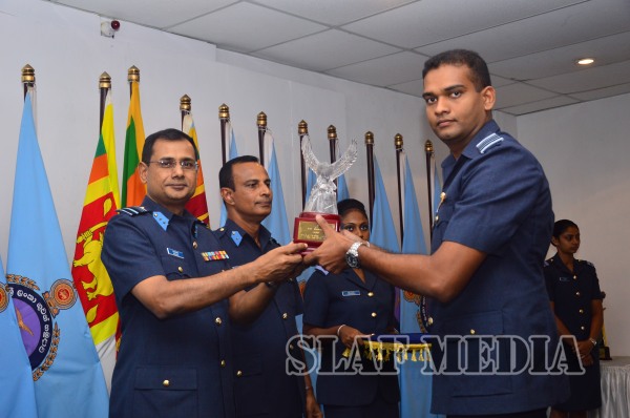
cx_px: 315
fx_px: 786
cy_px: 209
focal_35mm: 45
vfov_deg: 29.8
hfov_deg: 43.7
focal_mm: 30
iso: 400
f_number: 5
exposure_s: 1/100
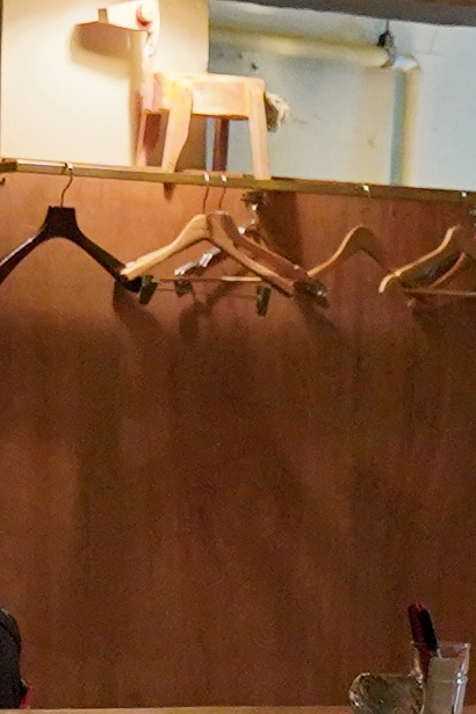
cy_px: 498
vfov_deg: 8.8
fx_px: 4641
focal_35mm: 234
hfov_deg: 5.8
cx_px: 695
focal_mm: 24
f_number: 2.8
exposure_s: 1/60
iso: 1600
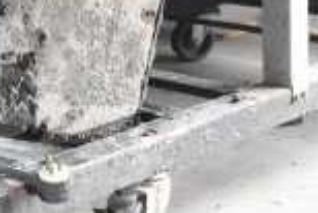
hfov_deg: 17.9
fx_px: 946
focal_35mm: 107
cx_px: -89
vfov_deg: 12.8
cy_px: 98
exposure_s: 1/200
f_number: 7.1
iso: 6400
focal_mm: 18
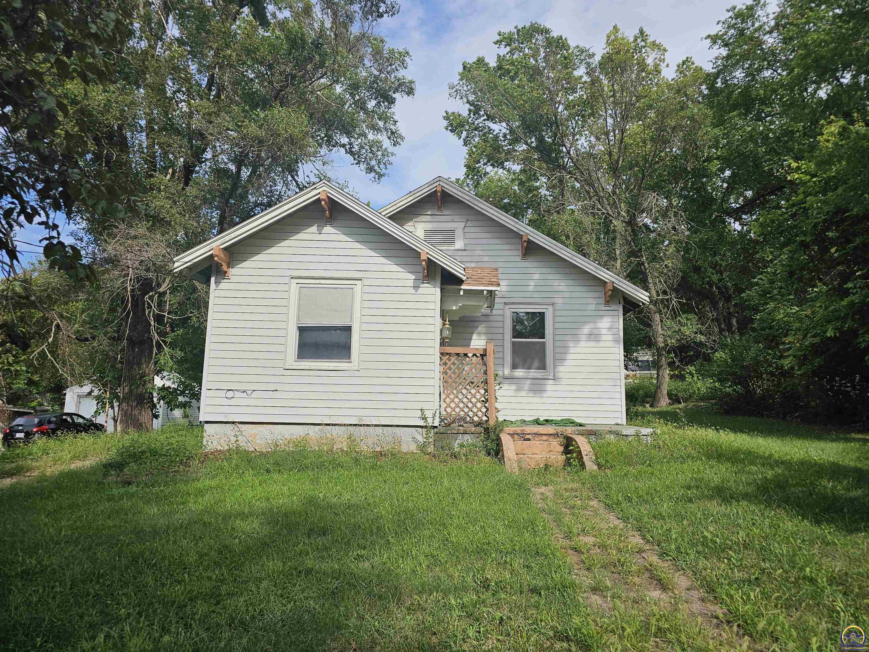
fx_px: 577
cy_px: 326
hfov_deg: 73.9
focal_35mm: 23
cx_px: 434
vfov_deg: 58.9
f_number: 1.7
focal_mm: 6.3
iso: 20
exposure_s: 1/1232
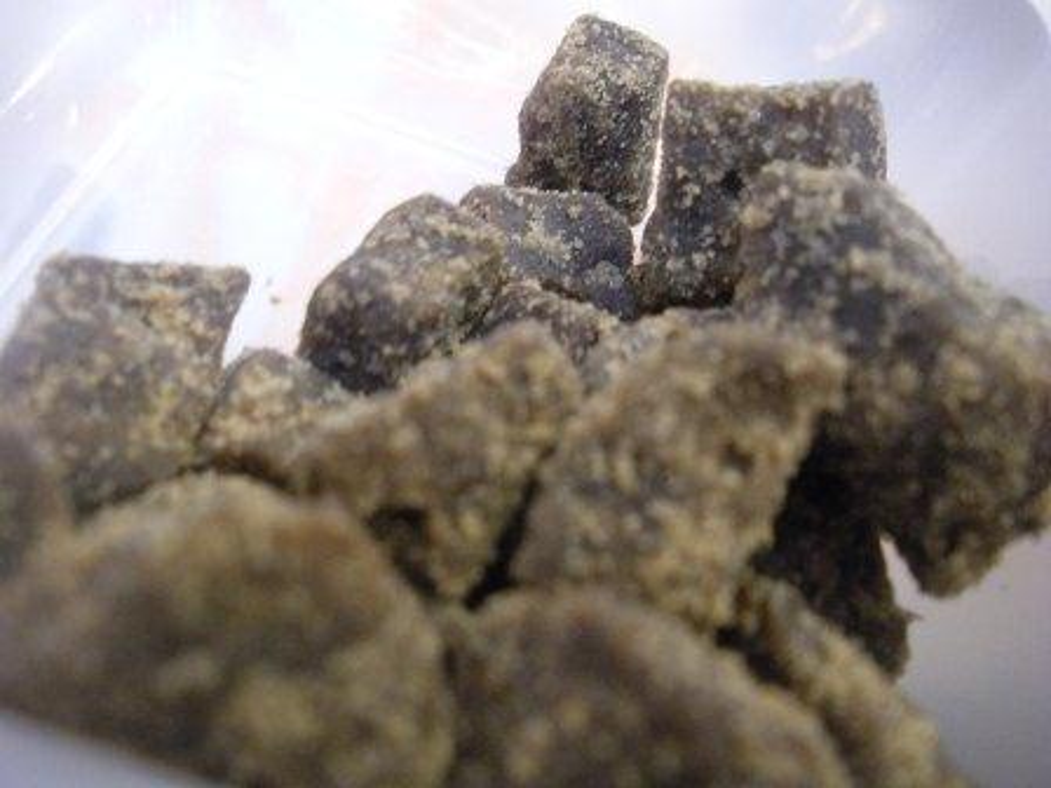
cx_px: 526
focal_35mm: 36
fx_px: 1093
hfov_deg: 51.4
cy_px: 394
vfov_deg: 39.7
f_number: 3.5
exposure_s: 1/8
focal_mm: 6.3
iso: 440
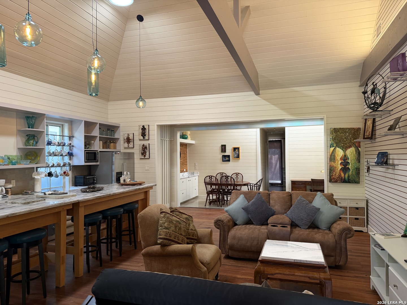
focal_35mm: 24
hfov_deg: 71.6
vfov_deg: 56.8
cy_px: 152
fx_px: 282
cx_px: 204
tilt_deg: +1.4
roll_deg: +0.8
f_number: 1.78
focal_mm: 6.76
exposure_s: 1/60
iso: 250
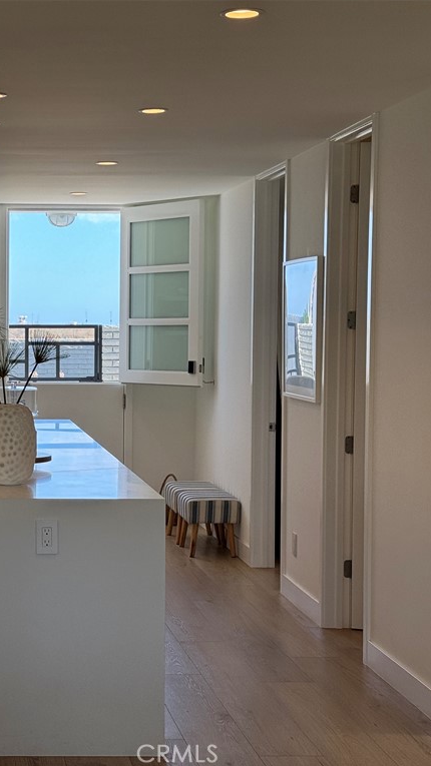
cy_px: 384
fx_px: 1423
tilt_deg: -2.6
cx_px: -11
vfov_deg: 30.2
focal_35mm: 70
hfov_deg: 16.8
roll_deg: -0.1
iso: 64
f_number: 1.78
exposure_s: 1/433
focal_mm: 6.76
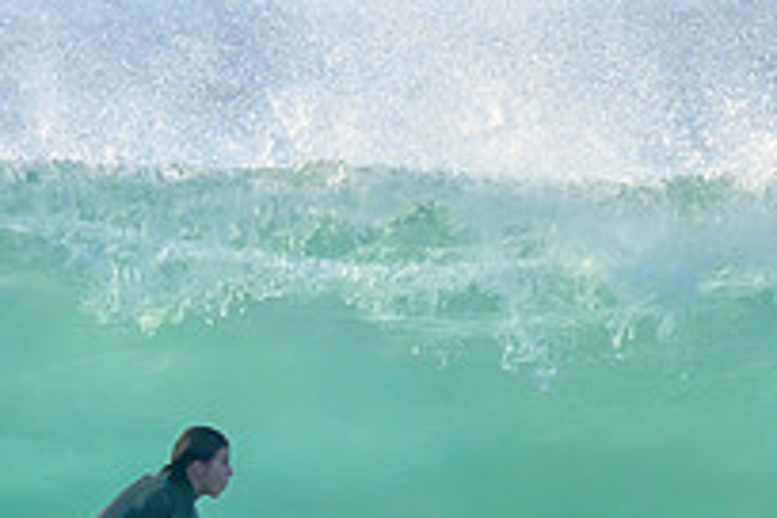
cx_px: 224
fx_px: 51818
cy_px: 548
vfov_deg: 0.6
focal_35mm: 2401
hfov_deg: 0.9
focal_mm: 800
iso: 1250
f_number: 11
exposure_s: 1/1600
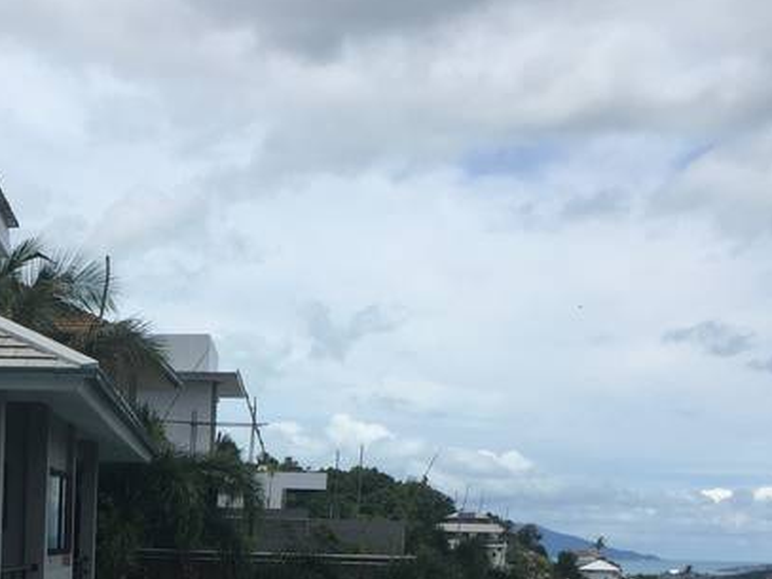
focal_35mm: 73
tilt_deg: -4.2
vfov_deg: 19.4
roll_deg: -1.6
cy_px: 625
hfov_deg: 25.3
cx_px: -8
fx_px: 1628
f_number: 2.2
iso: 32
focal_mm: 4.15
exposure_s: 1/3049
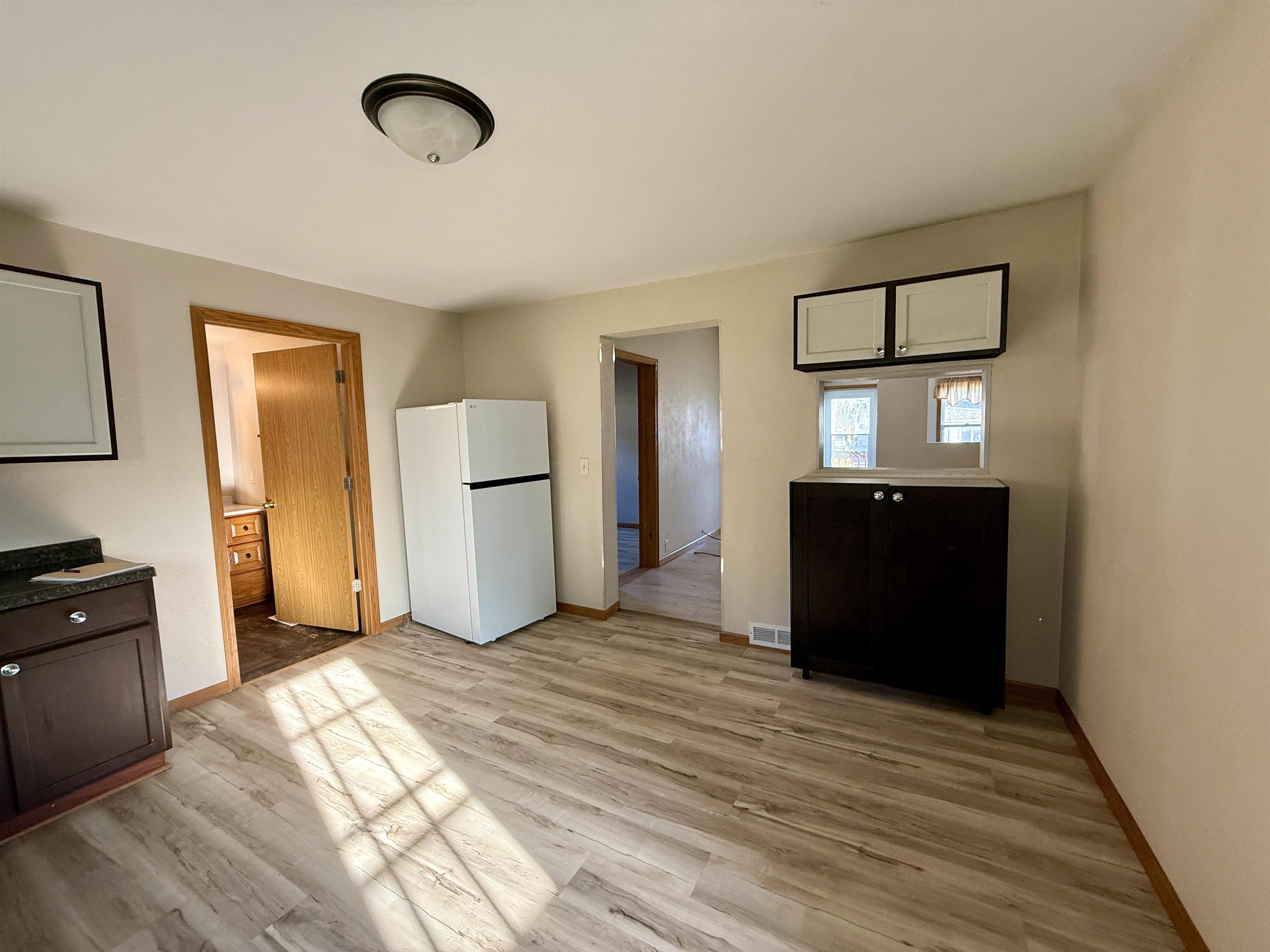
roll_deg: +1.5
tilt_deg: -3.9
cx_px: 635
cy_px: 476
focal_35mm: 14
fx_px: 514
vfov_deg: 85.7
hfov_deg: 102.1
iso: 250
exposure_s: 1/99
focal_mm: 2.22
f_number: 2.2
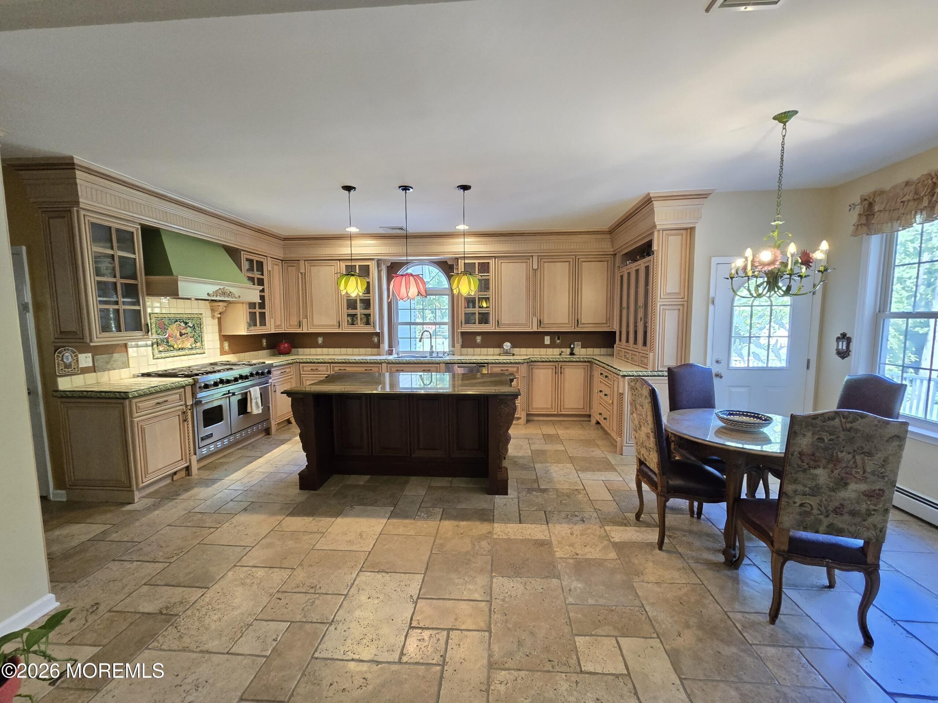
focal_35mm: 13
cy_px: 352
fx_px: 352
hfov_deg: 106.2
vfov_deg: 89.9
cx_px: 469
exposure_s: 1/60
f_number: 2.2
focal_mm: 2.2
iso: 800
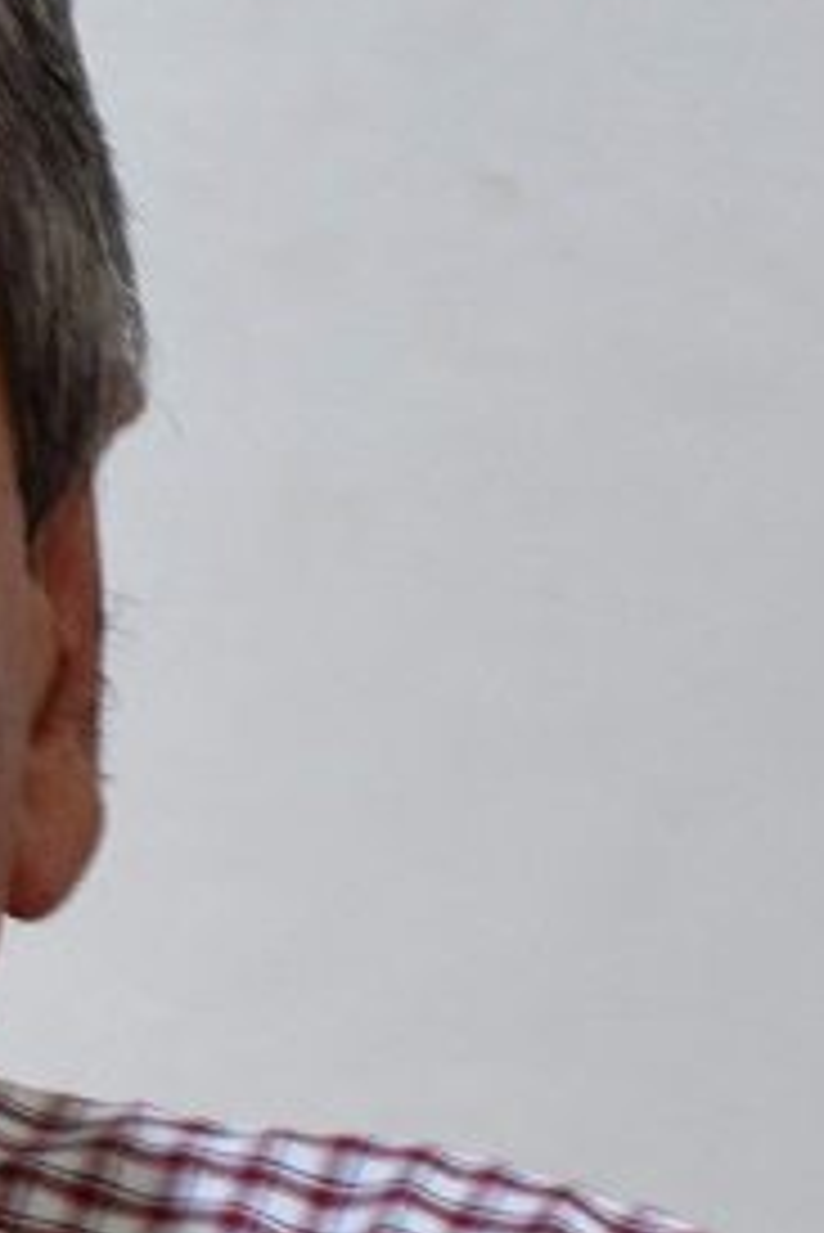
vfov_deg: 3.0
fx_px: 23924
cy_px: 1476
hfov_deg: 2.0
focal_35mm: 698
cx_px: -937
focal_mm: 85
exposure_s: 1/20
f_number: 5.3
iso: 400
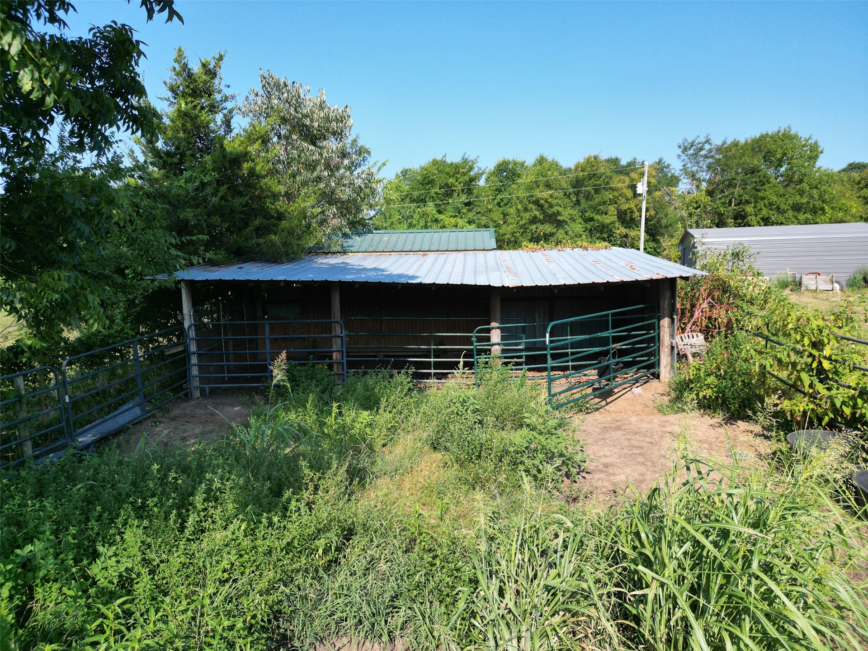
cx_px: 434
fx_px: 602
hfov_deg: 71.6
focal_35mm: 24
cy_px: 326
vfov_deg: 56.8
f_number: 1.7
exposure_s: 1/1600
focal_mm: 6.72
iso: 110
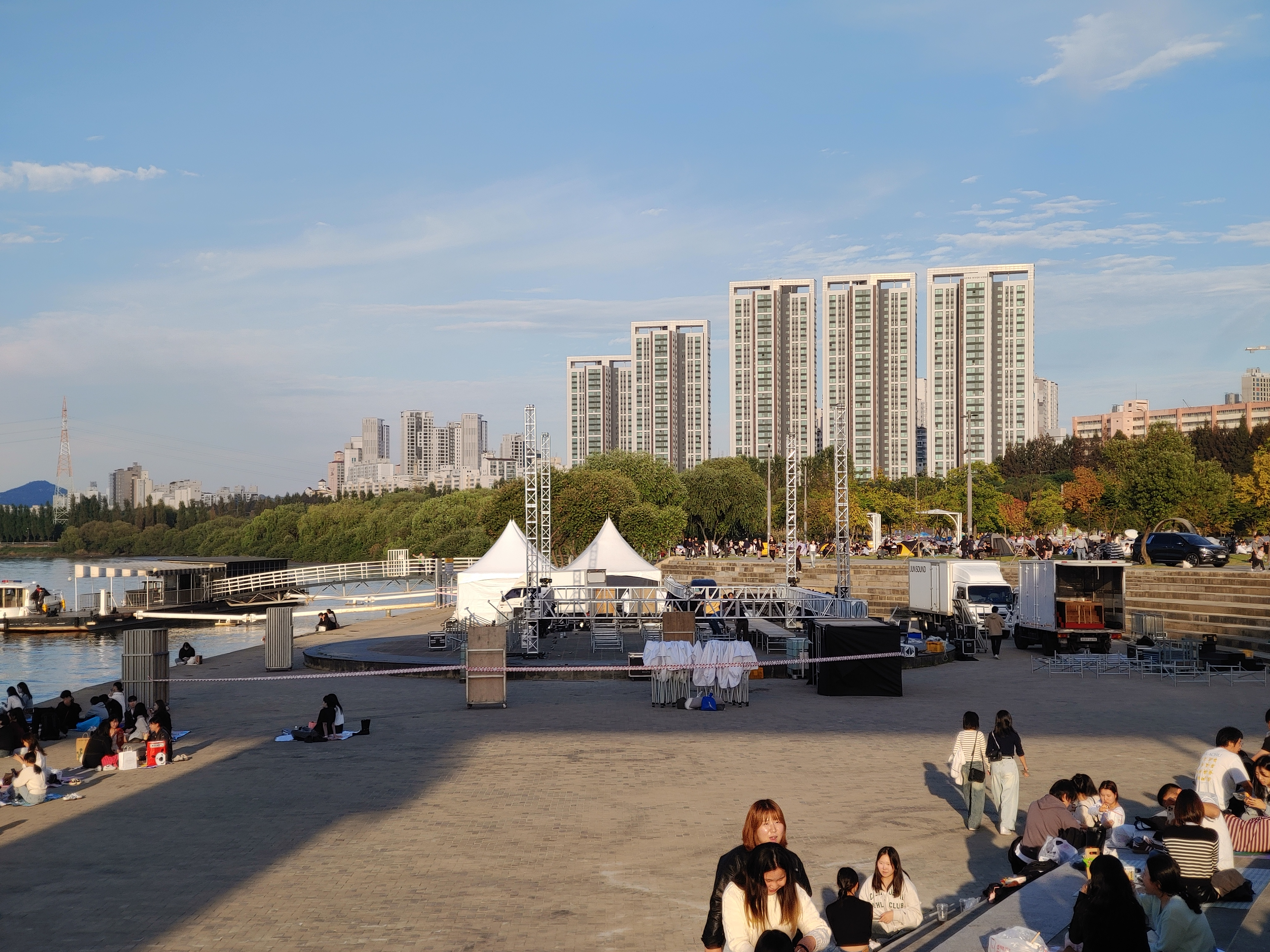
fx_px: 1834
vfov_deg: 29.1
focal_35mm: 50
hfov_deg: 38.2
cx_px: 635
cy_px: 476
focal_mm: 5.88
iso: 50
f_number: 2.4
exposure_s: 1/431
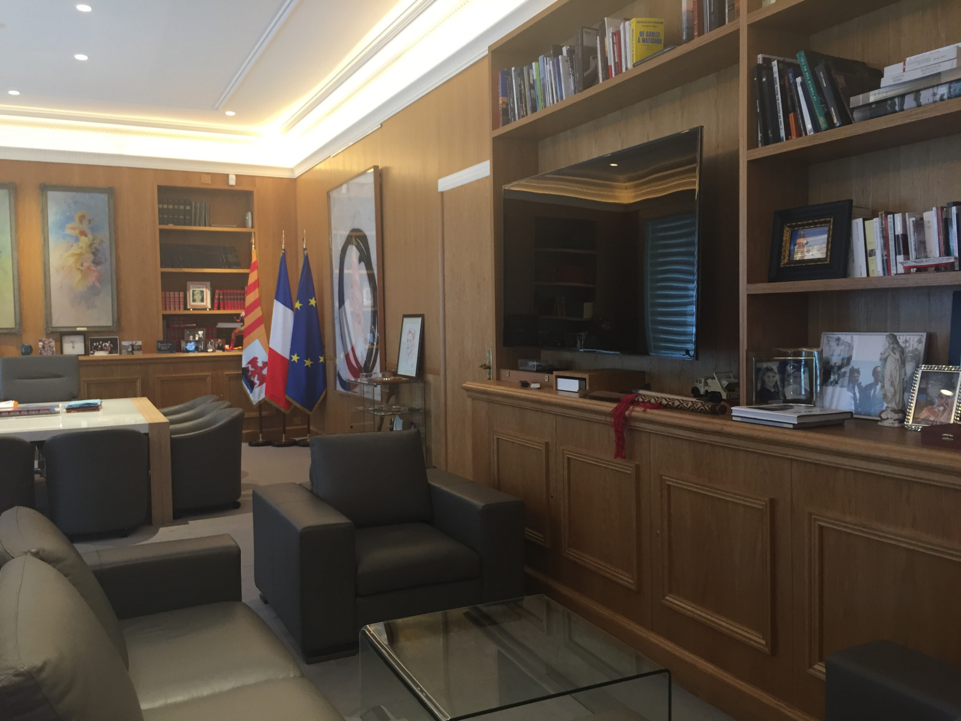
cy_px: 360
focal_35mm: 29
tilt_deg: -2.7
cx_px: 480
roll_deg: +0.1
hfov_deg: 61.7
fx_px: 805
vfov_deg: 48.2
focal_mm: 4.15
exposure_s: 1/30
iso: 100
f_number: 2.2
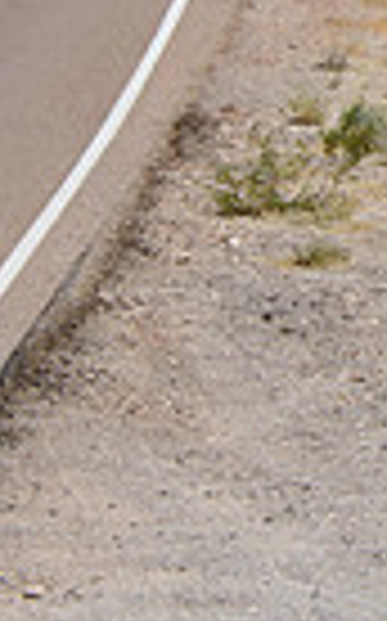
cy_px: -110
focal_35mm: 321
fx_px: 5428
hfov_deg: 4.1
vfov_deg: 6.5
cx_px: 621
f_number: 5
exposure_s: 1/800
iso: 200
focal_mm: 50
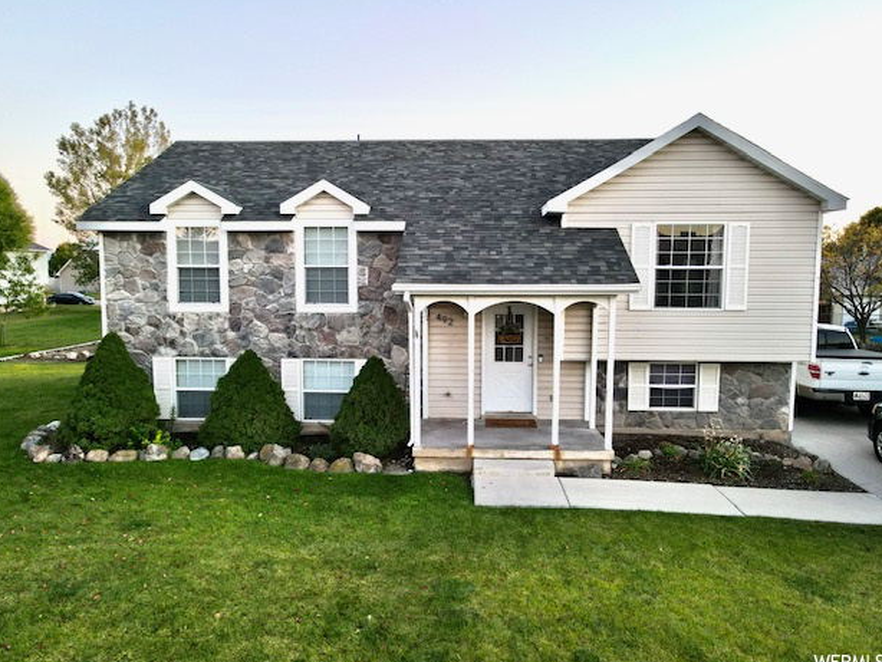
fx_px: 637
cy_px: 327
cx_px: 428
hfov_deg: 69.4
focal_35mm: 25
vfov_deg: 54.9
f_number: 2.8
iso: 110
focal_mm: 4.5
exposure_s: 1/15
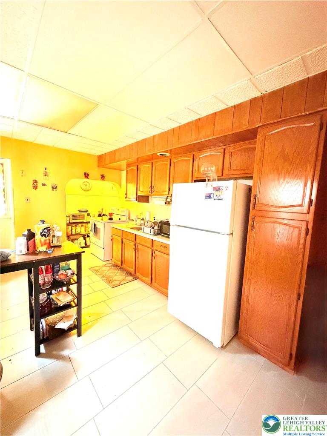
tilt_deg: -5.9
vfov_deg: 102.1
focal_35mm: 14
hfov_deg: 85.7
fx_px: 176
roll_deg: -2.4
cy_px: 218
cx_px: 164
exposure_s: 1/40
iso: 1000
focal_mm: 2.22
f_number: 2.2
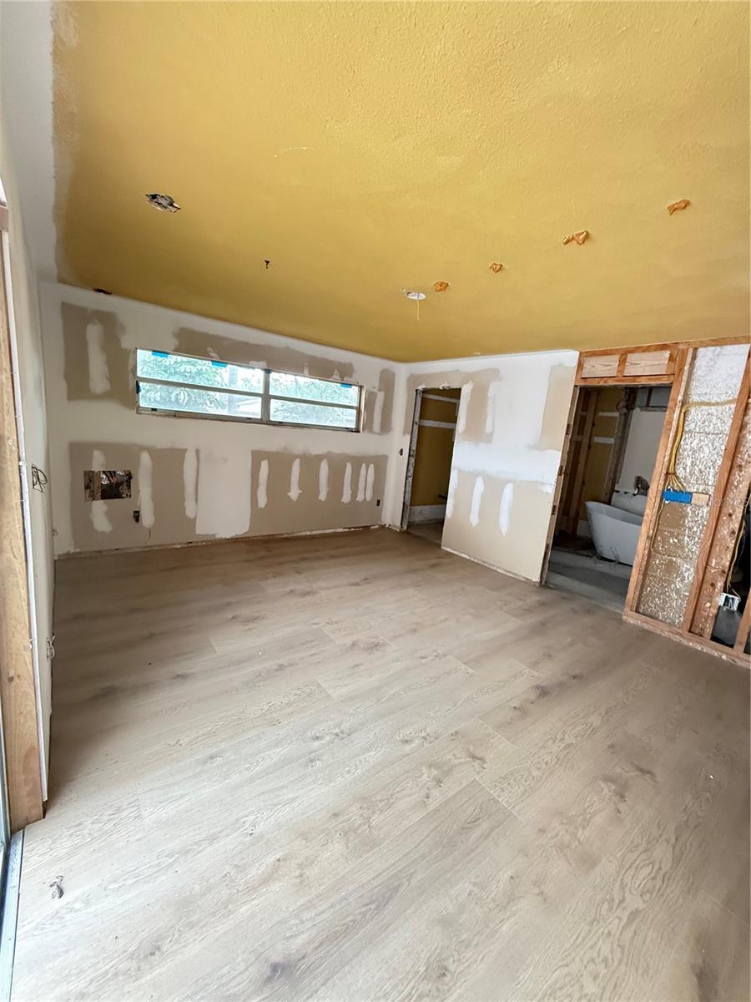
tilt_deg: -10.0
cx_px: 376
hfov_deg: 85.7
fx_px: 405
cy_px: 501
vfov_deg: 102.1
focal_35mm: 14
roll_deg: -5.6
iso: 640
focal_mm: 2.22
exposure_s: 1/60
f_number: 2.2
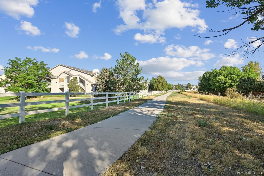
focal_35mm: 17
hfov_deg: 93.3
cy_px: 88
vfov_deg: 70.4
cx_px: 132
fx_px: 125
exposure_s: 1/200
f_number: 10
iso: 400
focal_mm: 17
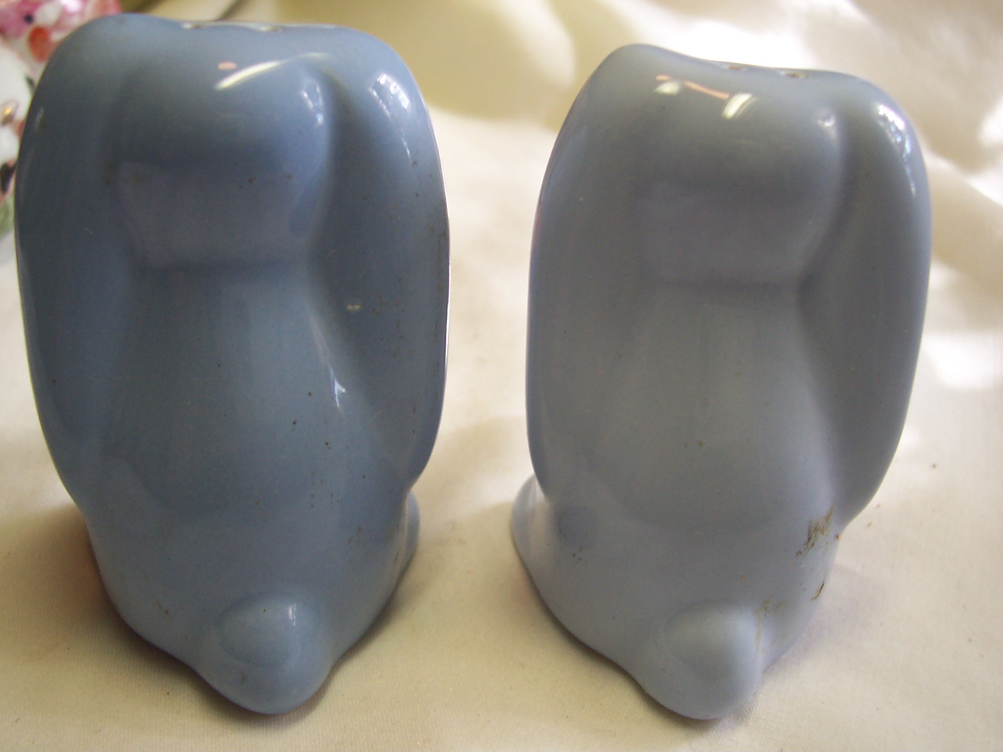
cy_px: 376
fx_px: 1072
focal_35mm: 37
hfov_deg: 50.1
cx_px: 502
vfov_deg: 38.7
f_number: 2.8
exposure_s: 1/60
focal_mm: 5.6
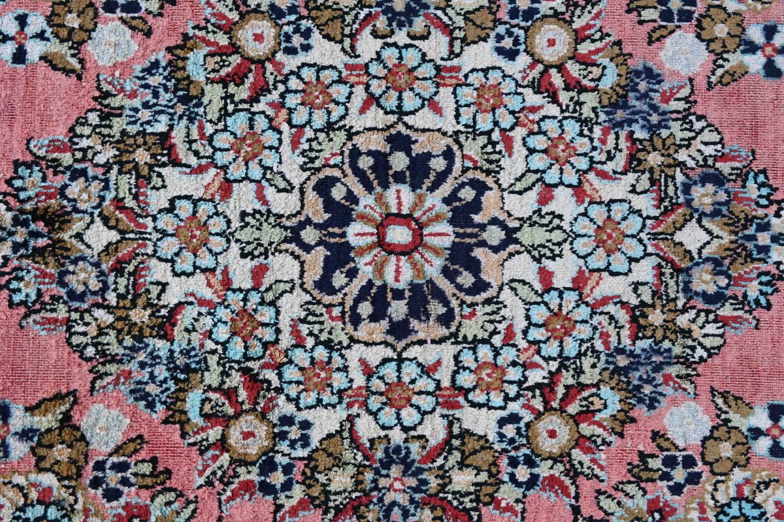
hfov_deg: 27.0
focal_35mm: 75
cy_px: 261
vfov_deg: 18.2
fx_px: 1633
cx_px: 392
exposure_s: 1/80
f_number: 6.3
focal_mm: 50
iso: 400
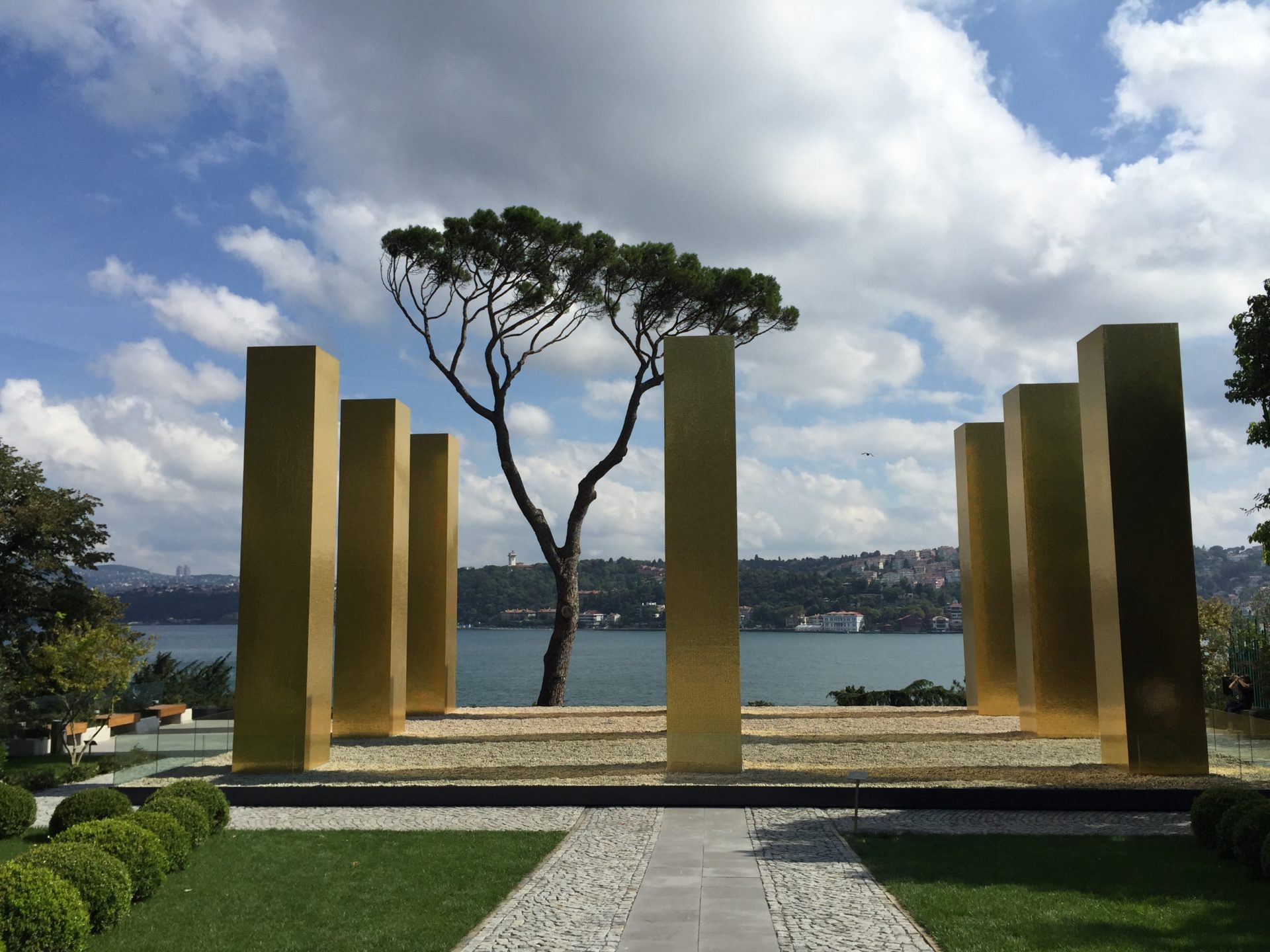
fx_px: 1064
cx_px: 635
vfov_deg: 48.2
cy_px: 476
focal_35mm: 29
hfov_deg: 61.7
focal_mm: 4.15
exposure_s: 1/3968
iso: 32
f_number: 2.2
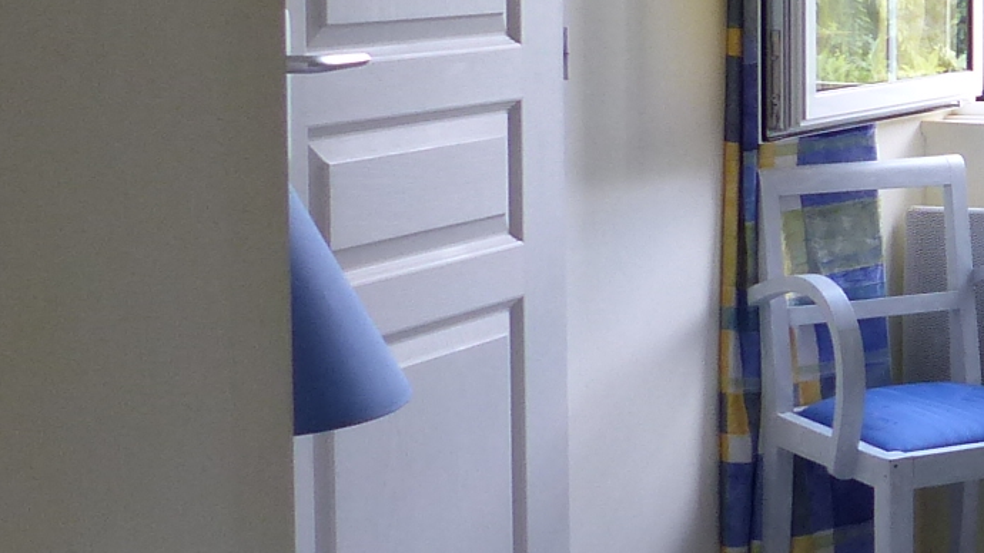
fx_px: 2635
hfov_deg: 18.4
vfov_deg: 11.9
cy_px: 127
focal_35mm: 101
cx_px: 1527
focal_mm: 4.5
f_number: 2.8
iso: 200
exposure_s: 1/60
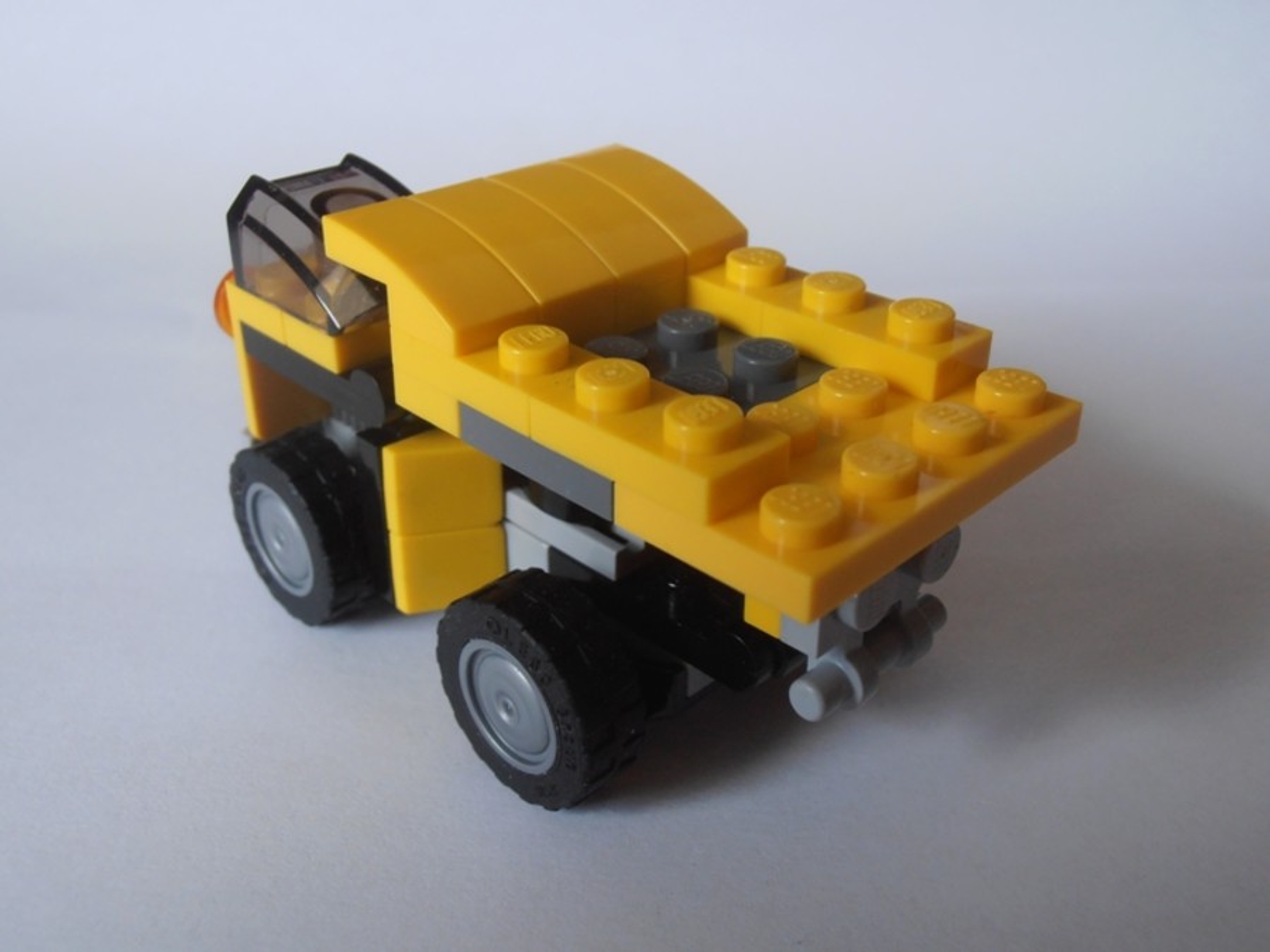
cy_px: 476
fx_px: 1357
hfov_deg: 50.1
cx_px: 635
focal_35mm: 37
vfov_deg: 38.7
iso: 125
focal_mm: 6.61
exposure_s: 1/40
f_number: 3.9
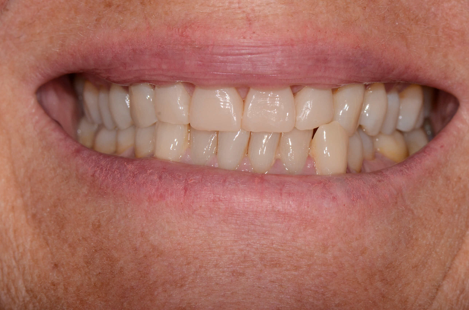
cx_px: 234
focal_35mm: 158
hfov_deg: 13.1
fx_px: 2048
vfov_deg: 8.7
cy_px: 155
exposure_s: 1/60
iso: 800
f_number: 13
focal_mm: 105
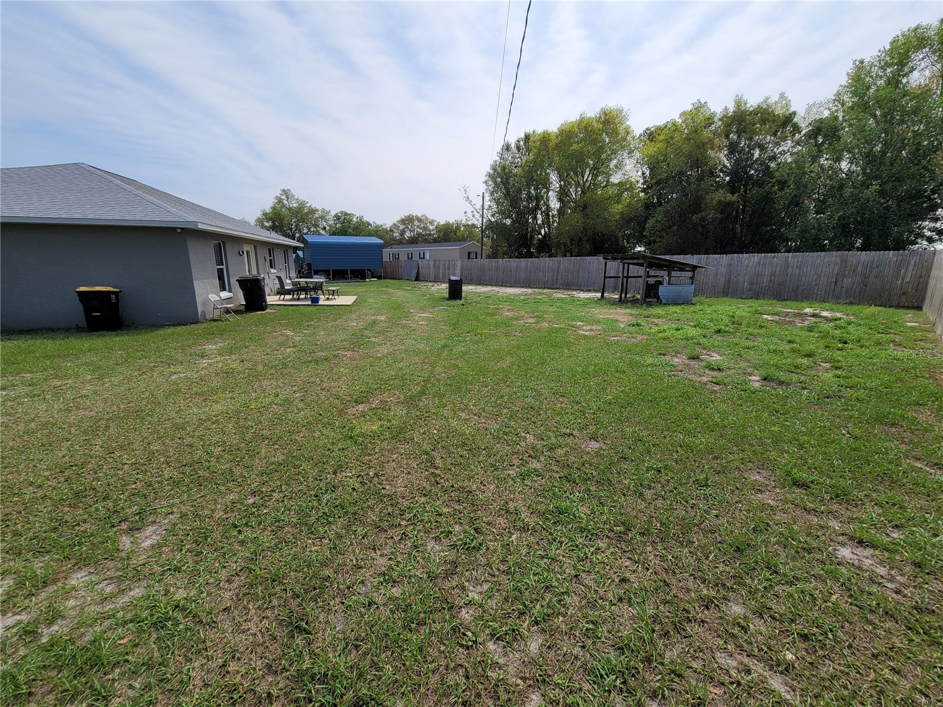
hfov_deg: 106.2
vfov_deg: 89.9
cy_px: 354
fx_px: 354
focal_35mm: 13
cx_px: 472
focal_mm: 2.2
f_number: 2.2
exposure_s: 1/2283
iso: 50
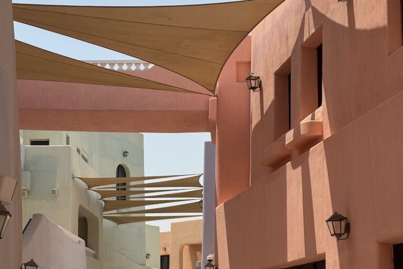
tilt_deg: +8.0
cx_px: 202
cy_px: 207
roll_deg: +1.0
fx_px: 750
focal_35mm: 67
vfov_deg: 20.1
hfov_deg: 30.1
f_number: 1.78
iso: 64
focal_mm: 6.76
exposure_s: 1/4608
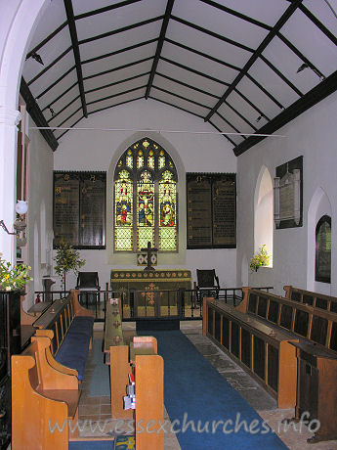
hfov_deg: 40.7
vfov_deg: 52.6
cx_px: 168
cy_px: 225
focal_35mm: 35
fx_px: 454
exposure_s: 1/60.1
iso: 141
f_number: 2.8
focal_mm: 8.9
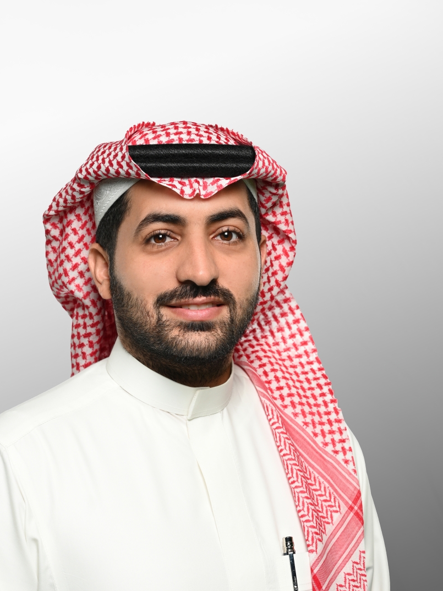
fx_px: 1605
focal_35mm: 94
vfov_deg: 20.8
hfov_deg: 15.7
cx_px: 175
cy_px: 403
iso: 100
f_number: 6.3
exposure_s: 1/80
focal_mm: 70
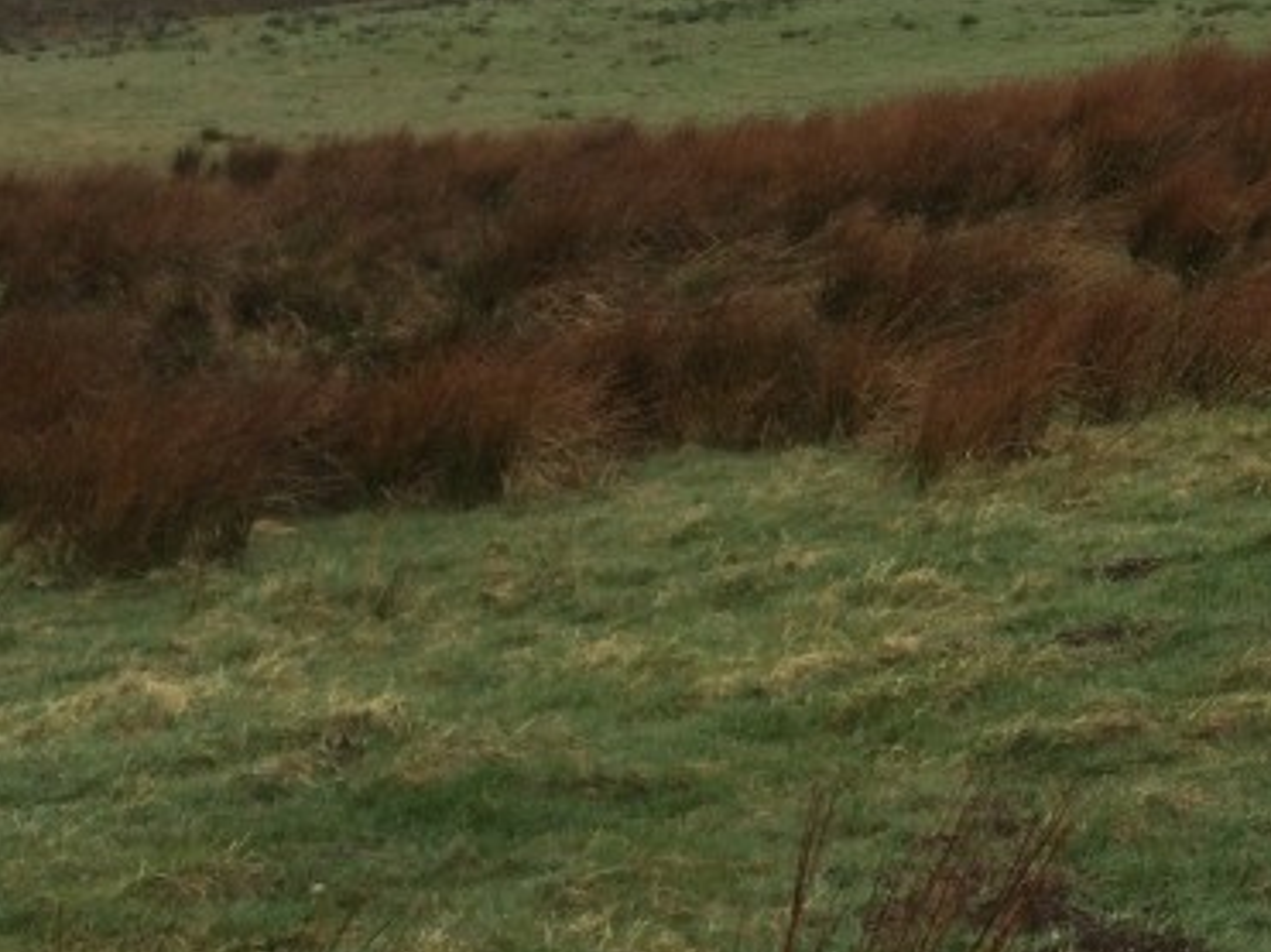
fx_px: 2936
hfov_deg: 22.1
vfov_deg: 18.0
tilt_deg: -9.3
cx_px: 1631
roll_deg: -2.7
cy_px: 38
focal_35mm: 80
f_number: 2.2
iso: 32
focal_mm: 4.15
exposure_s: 1/595
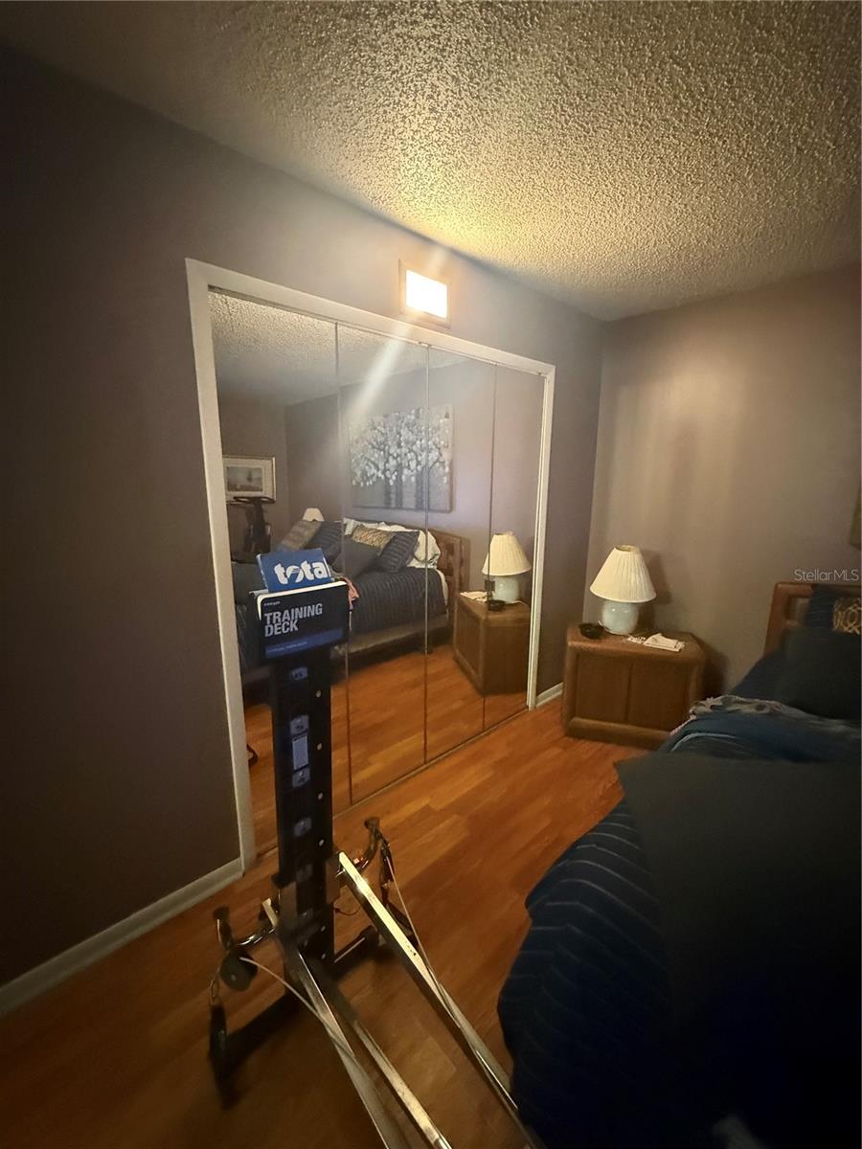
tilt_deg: -10.6
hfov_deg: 85.7
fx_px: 465
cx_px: 431
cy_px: 574
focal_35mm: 14
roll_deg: -2.5
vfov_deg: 102.1
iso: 1600
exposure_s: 1/40
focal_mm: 2.22
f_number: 2.2
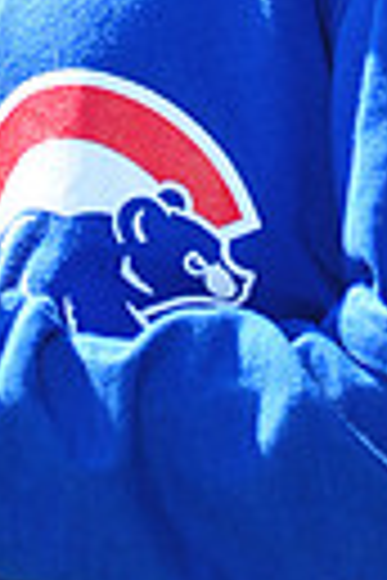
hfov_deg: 1.5
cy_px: -324
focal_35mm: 901
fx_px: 14527
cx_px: -9
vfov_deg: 2.3
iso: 200
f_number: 4.5
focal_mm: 200
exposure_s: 1/640
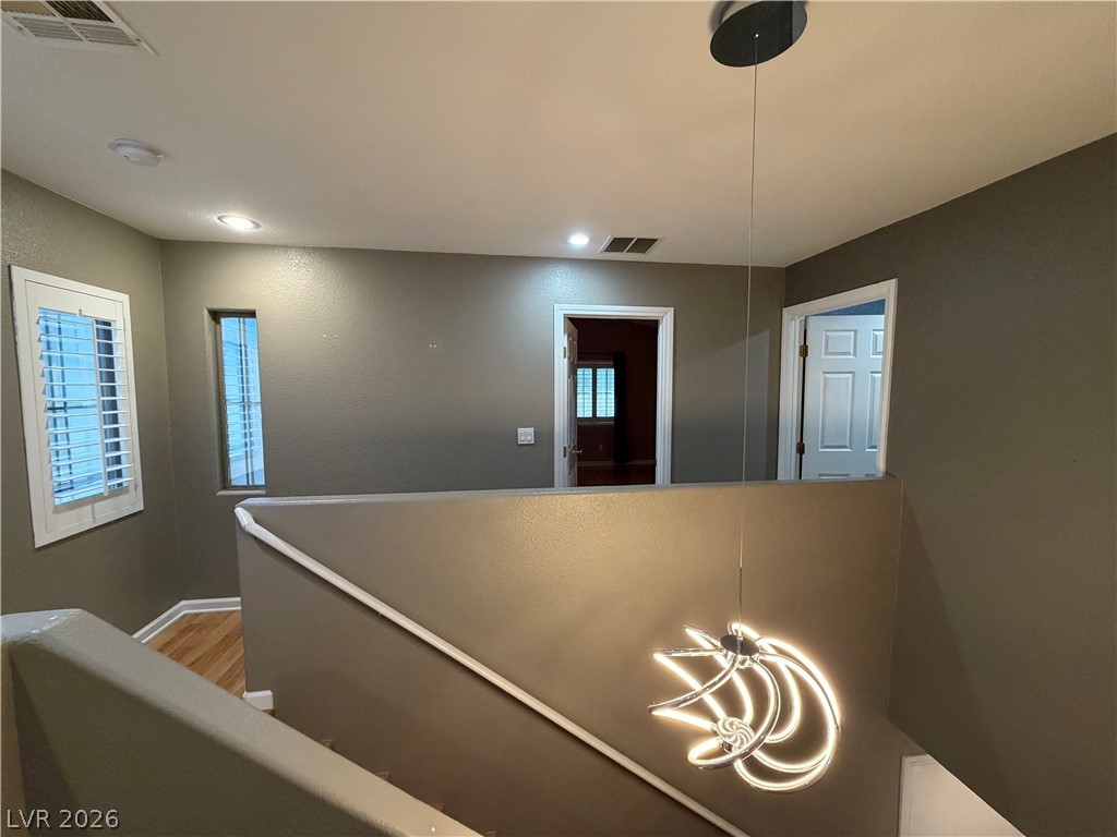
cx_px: 558
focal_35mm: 14
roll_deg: -0.1
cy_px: 418
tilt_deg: -5.4
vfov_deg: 85.7
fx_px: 452
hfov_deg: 102.1
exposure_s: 1/60
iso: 320
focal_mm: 2.22
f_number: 2.2
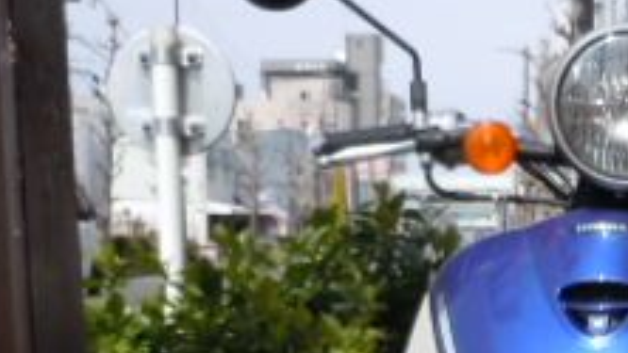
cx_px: 594
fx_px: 1466
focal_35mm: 88
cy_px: 469
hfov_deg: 23.4
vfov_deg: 13.2
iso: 100
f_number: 3.7
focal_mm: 5
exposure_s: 1/640
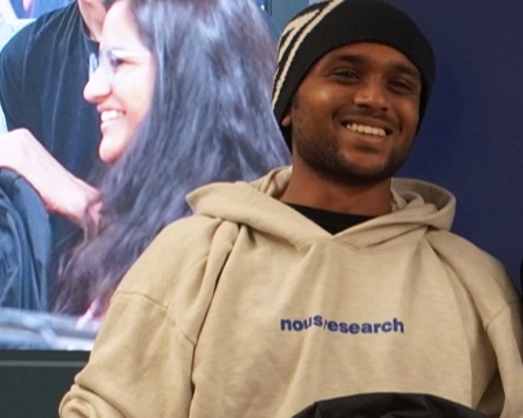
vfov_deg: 11.2
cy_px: 432
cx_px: 677
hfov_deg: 13.6
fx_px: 2105
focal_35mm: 136
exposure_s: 1/160
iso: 2500
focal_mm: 23
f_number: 4
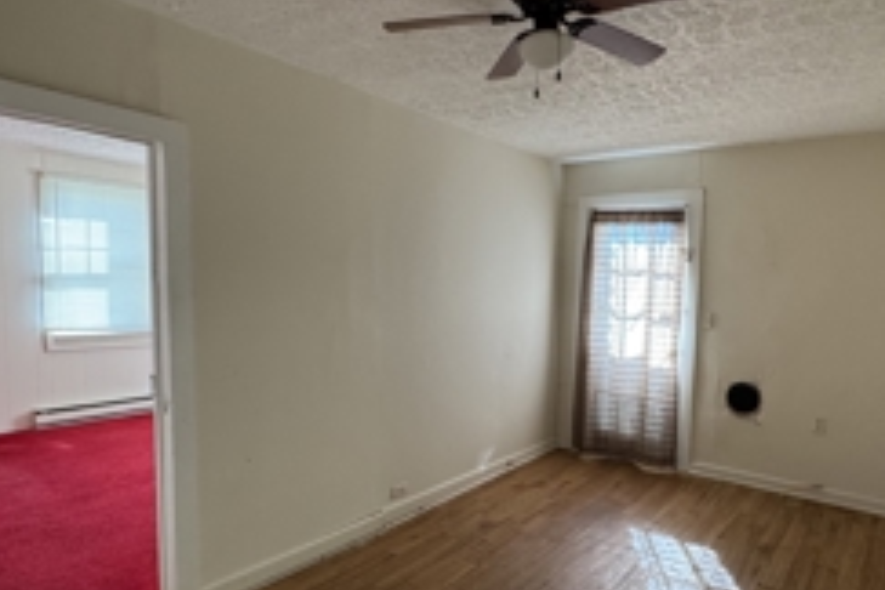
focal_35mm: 24
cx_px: 510
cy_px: 339
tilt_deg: -5.2
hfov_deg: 73.3
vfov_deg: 52.9
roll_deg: -1.6
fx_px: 590
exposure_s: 1/120
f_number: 2.2
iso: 320
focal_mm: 2.22
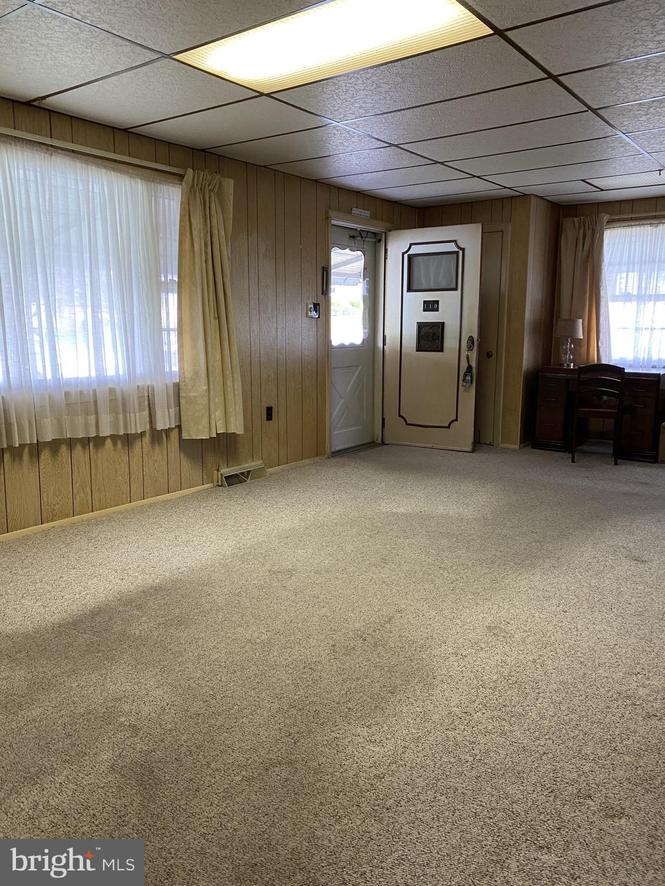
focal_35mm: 26
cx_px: 332
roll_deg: -0.4
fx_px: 666
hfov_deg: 53.1
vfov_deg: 67.3
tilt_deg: -8.1
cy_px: 443
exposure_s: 1/60
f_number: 1.8
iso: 200
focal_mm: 4.25
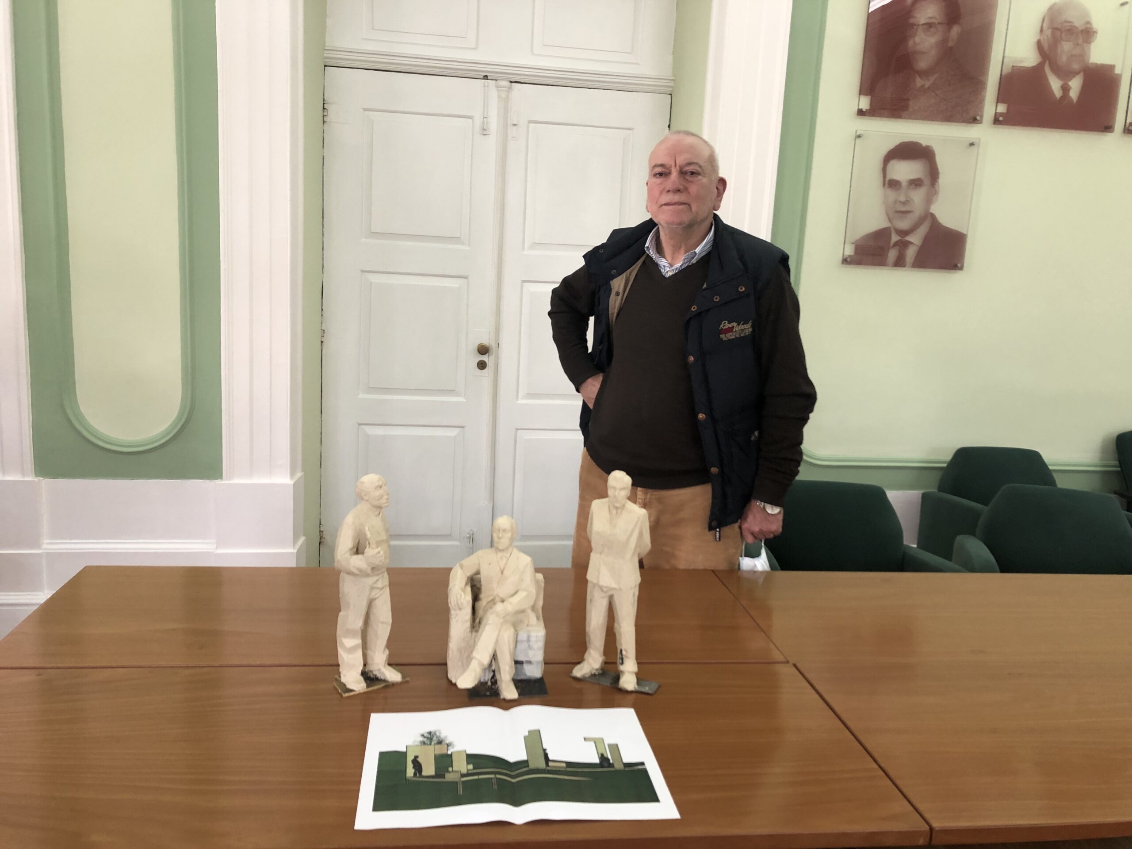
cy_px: 424
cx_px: 566
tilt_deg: -10.6
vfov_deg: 49.7
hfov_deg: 63.4
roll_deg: -2.4
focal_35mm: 28
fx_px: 916
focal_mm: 3.99
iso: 40
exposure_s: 1/25
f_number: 1.8
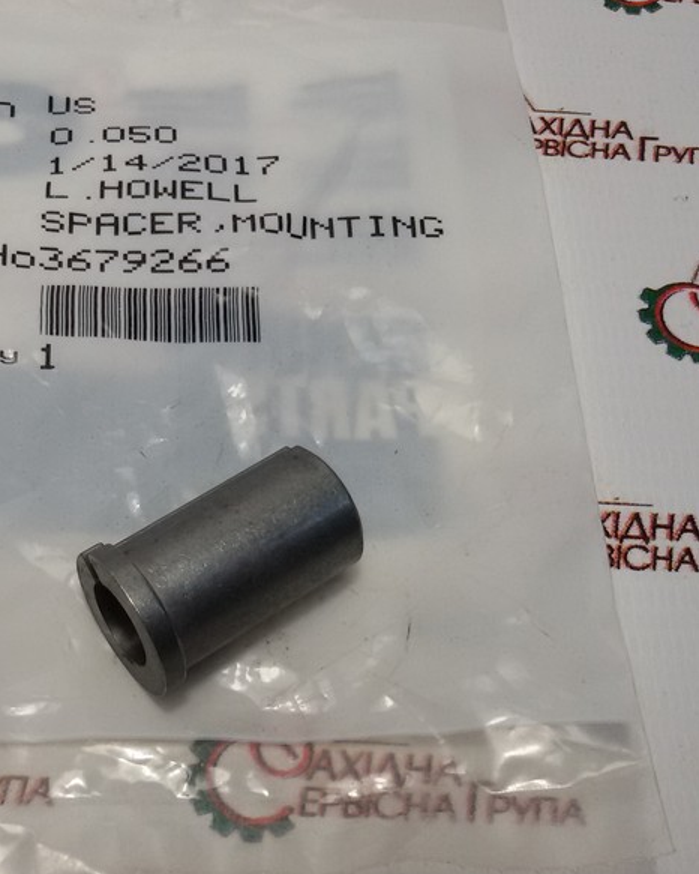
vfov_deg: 36.0
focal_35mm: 52
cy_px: 442
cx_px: 160
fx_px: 1344
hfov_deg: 28.6
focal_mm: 2.93
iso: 64
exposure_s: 1/100
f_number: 2.4
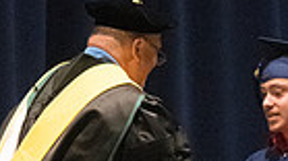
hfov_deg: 2.8
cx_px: 146
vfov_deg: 1.6
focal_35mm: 761
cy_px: 277
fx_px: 5808
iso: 8000
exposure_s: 1/250
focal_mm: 150
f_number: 4.5
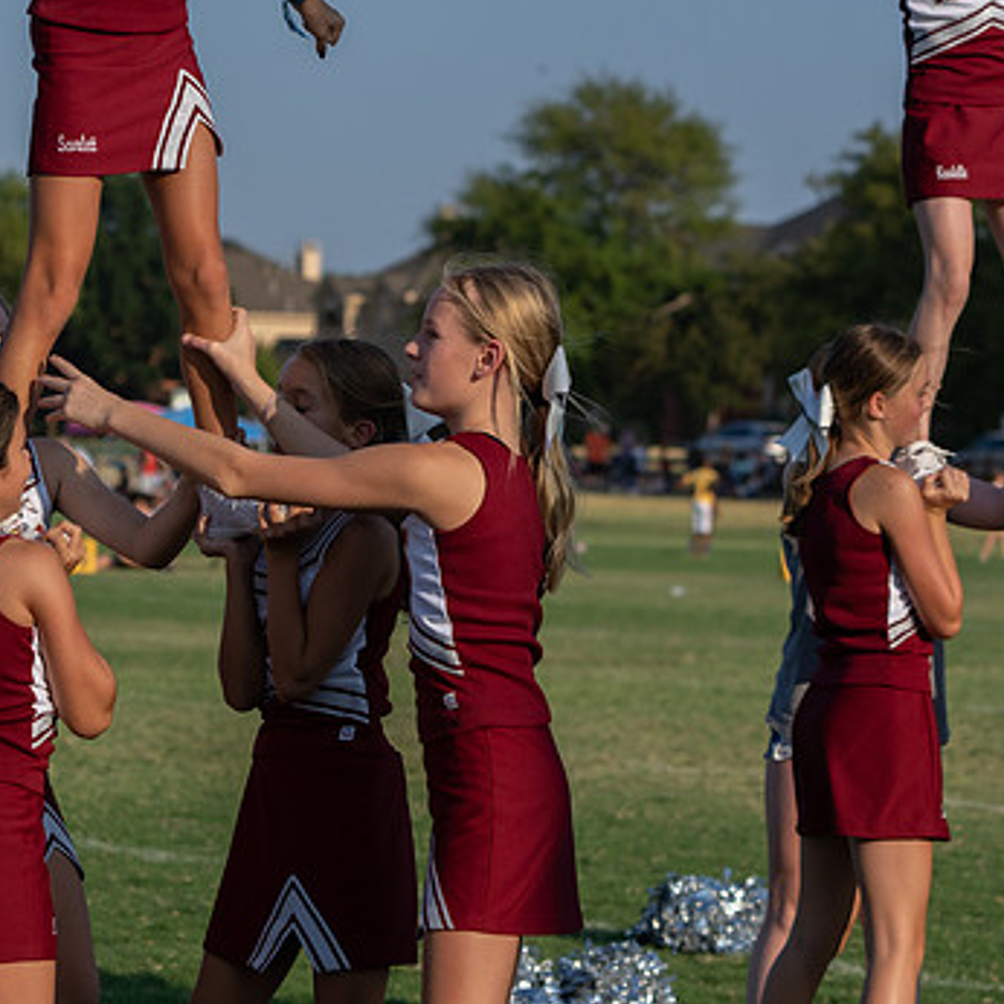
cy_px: 589
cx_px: 283
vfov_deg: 10.5
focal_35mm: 166
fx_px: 5447
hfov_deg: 10.5
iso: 160
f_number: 5.6
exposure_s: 1/1250
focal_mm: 100
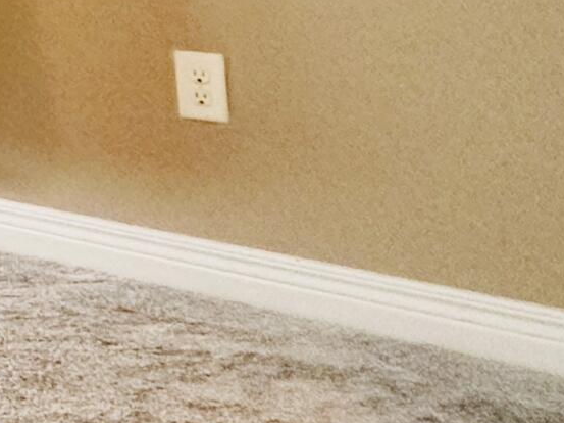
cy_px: -200
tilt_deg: +3.1
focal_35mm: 76
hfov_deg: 14.5
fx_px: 1237
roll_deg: +1.2
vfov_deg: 17.5
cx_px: -832
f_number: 2.2
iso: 250
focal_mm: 2.22
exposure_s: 1/120
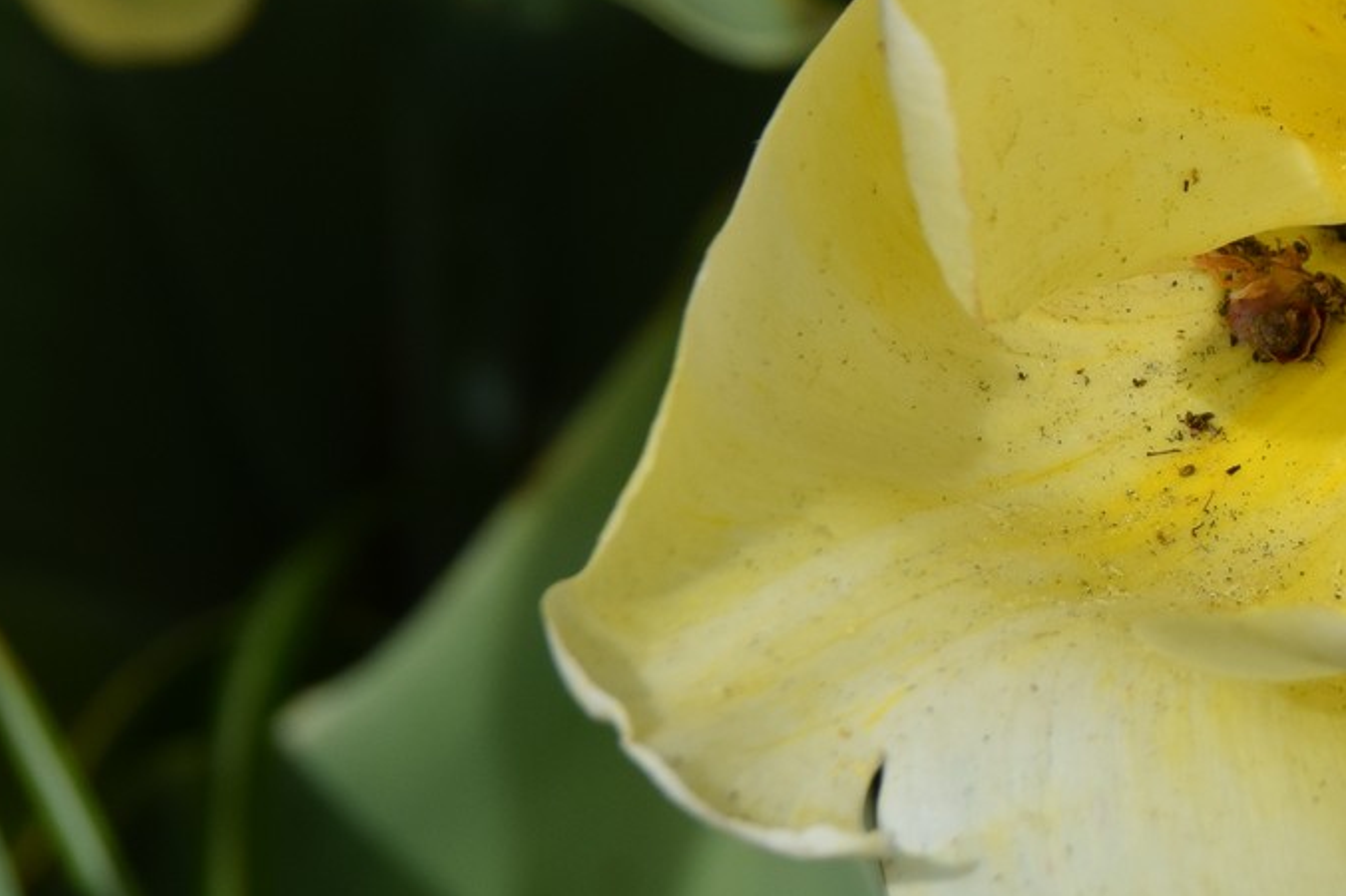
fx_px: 18819
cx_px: 1491
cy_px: -115
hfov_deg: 4.1
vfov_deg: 2.7
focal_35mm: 504
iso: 200
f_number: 10
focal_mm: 105
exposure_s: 1/400
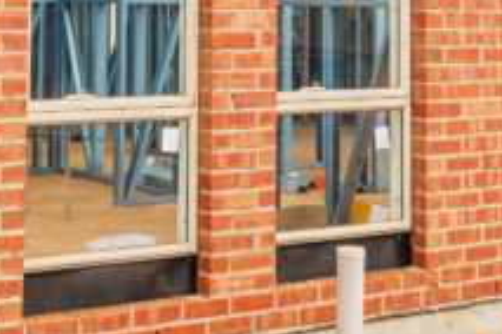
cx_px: 251
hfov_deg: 19.3
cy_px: -107
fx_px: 1478
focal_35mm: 106
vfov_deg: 12.5
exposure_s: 1/80
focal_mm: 32
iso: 100
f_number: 9
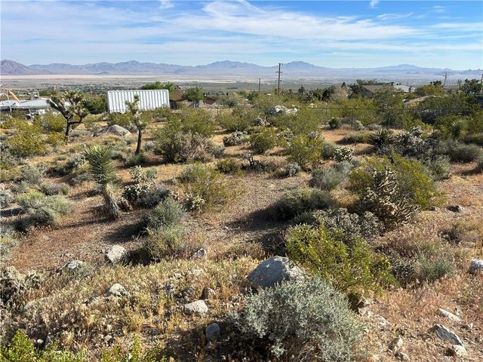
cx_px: 242
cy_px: 181
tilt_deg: -18.0
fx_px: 363
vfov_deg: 53.1
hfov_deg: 67.3
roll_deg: +0.5
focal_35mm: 26
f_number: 1.5
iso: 50
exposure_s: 1/3571
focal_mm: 5.7
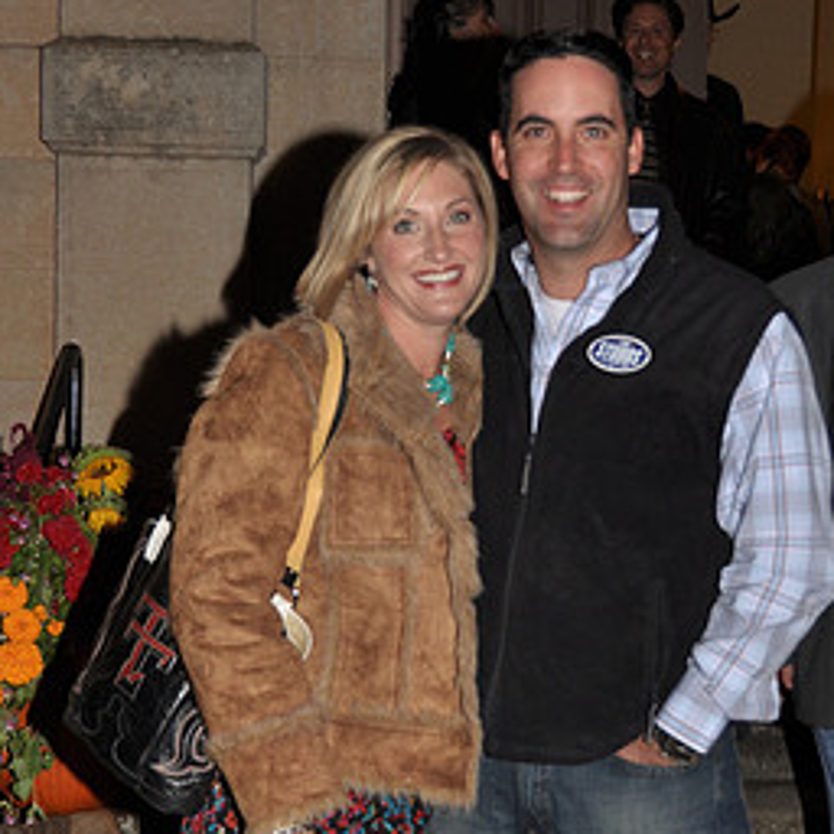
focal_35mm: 75
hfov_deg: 23.0
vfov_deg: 22.9
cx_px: 500
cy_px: 596
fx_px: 2044
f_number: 4.2
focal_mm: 26
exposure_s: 1/60
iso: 250
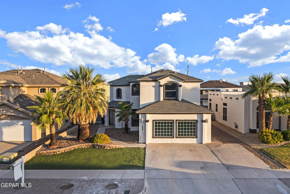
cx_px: 145
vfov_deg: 46.4
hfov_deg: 65.5
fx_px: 225
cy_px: 97
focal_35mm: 28
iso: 100
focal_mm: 10.26
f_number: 5
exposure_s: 1/240
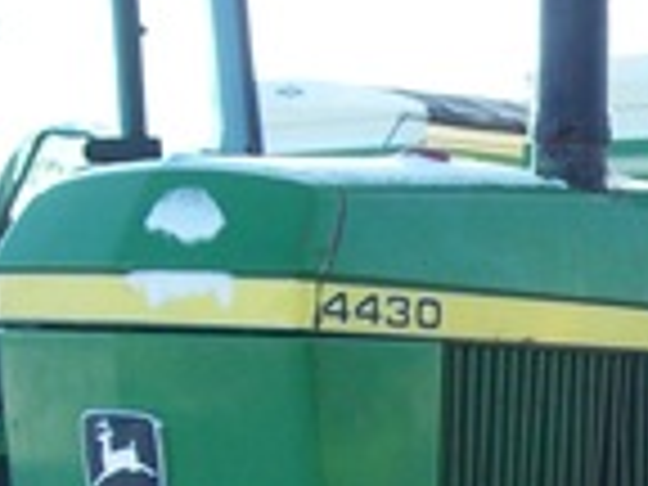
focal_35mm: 136
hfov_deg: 13.9
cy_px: 531
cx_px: 860
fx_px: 2546
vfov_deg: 10.8
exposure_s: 1/301
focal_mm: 6
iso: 80
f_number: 2.7
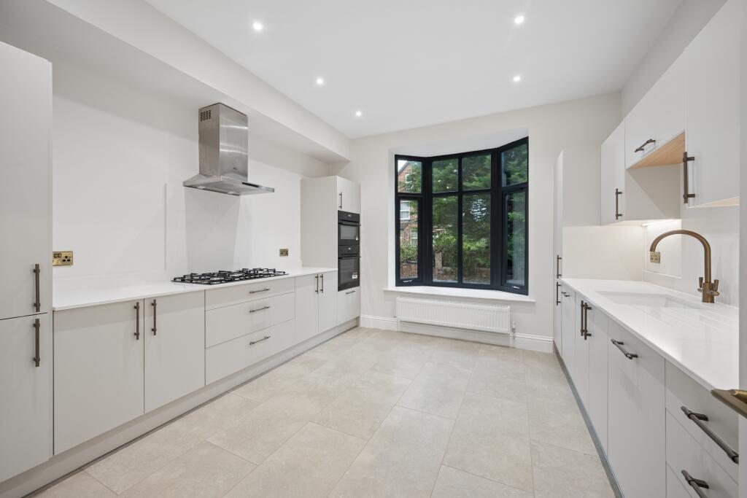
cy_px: 249
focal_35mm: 14
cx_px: 374
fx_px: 291
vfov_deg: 81.2
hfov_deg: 104.2
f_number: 10
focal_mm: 14
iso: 100
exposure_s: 1/4
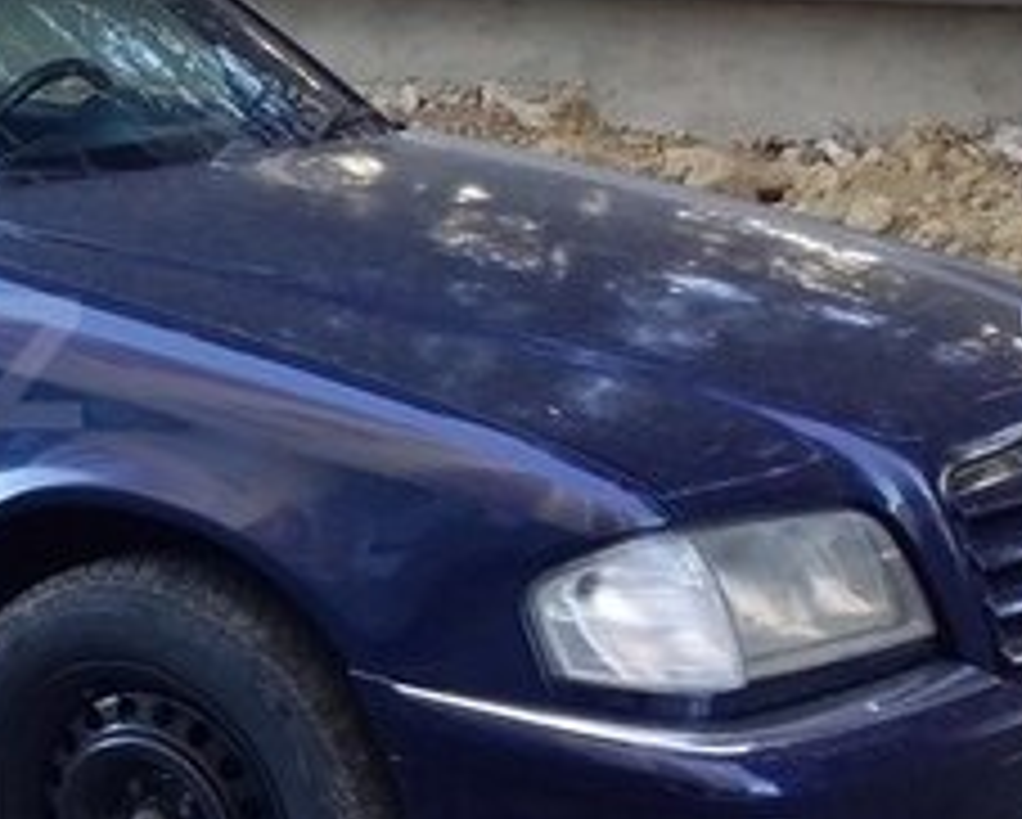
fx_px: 2664
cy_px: 362
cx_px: -378
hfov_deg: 19.6
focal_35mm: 88
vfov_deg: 17.5
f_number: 2.2
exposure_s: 1/100
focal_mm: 3.3
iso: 64
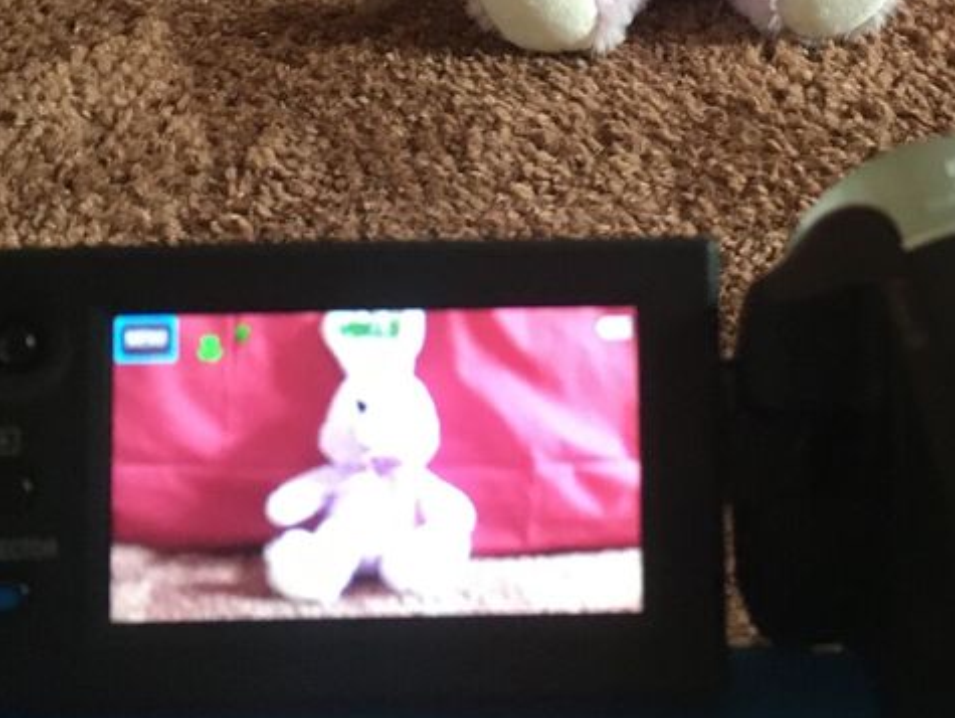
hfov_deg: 31.5
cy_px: -2
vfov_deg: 23.1
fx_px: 1684
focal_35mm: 61
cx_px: 583
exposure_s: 1/25
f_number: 2.2
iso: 200
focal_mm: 4.15
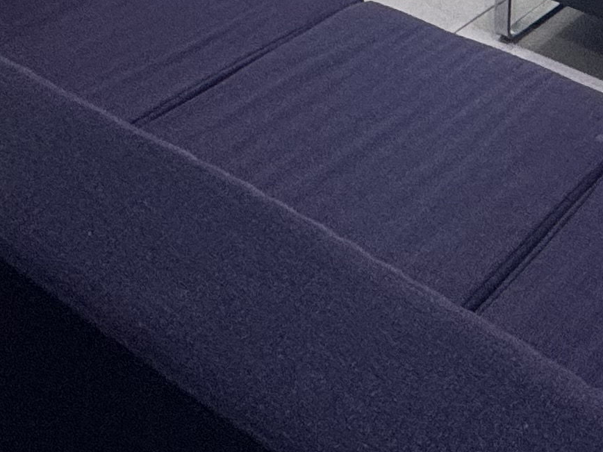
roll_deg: -2.6
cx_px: 707
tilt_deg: -2.9
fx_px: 1132
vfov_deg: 16.0
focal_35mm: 65
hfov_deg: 26.7
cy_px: -521
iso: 80
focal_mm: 2.22
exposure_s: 1/100
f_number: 2.2
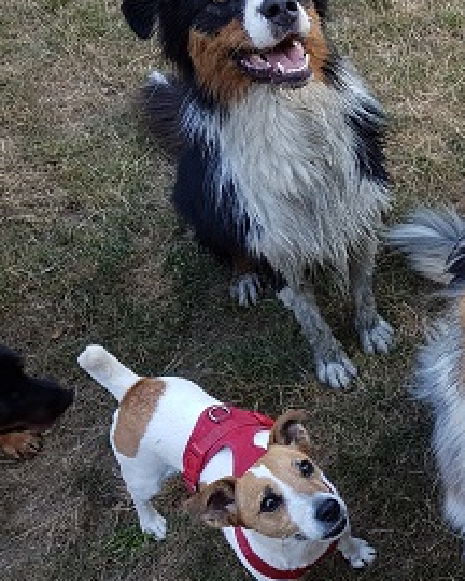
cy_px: 242
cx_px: 523
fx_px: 809
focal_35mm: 47
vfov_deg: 39.4
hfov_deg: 28.8
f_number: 1.7
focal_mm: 4.2
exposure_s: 1/106
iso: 40
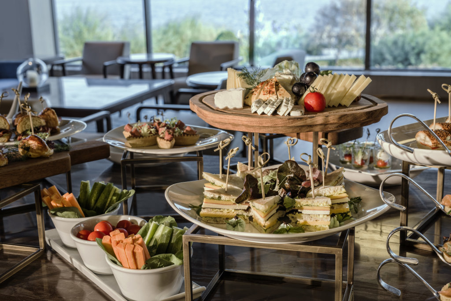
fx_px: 626
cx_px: 226
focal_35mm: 50
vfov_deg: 27.0
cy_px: 150
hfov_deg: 39.6
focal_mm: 50
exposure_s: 1/4
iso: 100
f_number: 10
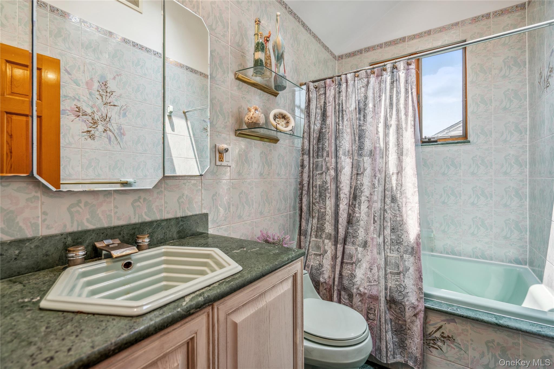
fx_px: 246
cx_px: 277
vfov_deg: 73.7
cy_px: 184
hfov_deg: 96.7
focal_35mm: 16
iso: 200
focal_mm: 16
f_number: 5.6
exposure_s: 1/80
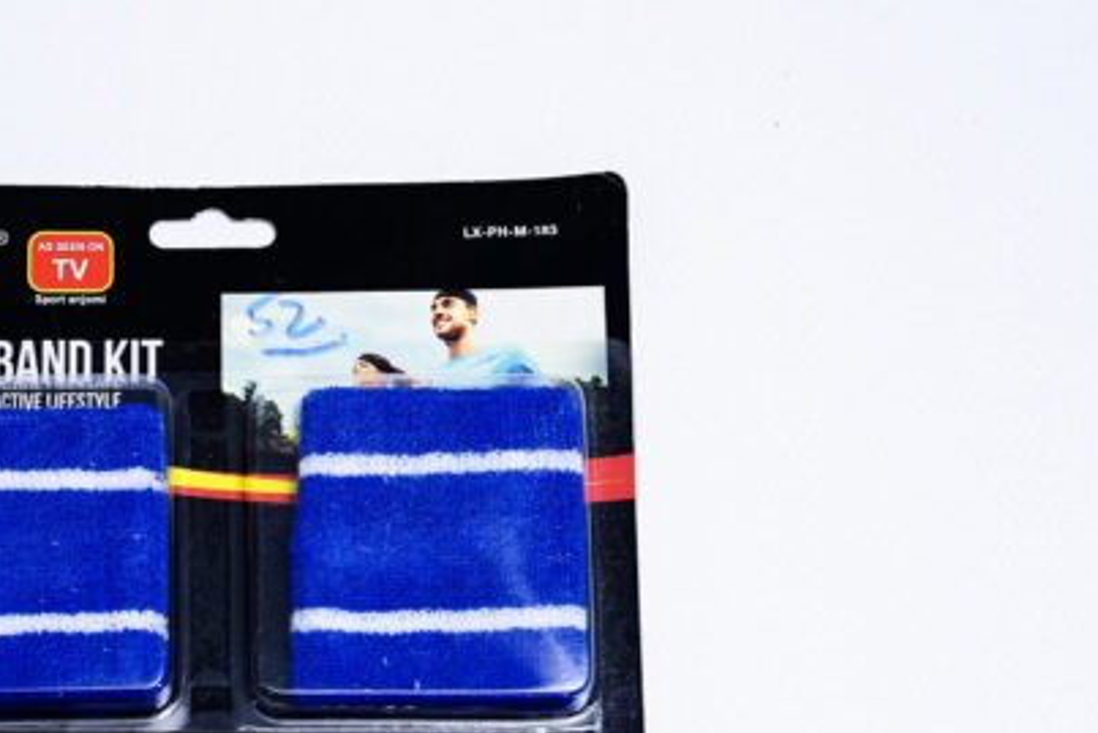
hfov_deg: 17.9
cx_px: 229
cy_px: 572
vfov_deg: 12.1
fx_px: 3448
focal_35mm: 113
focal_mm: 65
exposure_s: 1/160
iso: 3200
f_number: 9
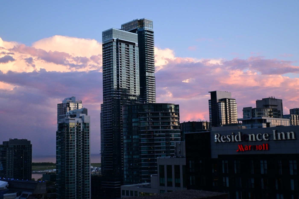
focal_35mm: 47
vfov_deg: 28.5
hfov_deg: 41.7
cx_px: 150
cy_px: 100
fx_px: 392
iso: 2000
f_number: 5
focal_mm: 31.5
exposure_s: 1/800
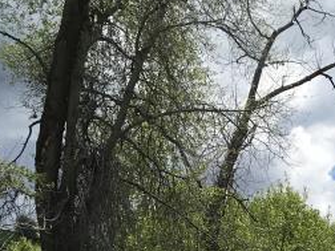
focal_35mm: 118
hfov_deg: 14.9
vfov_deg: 11.8
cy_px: 425
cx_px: 568
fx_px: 1142
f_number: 2.2
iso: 25
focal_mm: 4.15
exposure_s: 1/2481
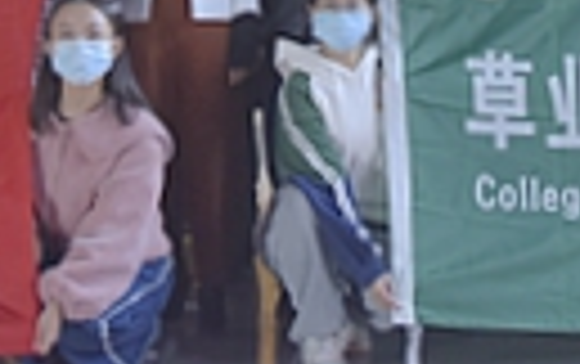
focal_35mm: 138
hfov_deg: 15.1
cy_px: -247
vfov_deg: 9.2
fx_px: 2184
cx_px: 193
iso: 1100
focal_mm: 31
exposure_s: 1/30
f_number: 4
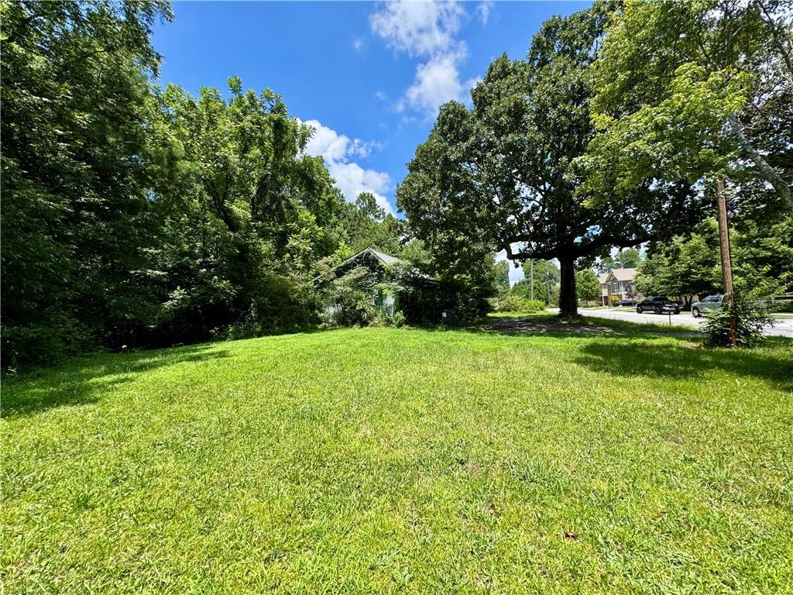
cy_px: 298
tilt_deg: +2.4
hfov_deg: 102.1
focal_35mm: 14
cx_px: 396
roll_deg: +2.6
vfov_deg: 85.7
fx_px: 321
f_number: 2.2
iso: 50
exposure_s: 1/944
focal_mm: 2.22
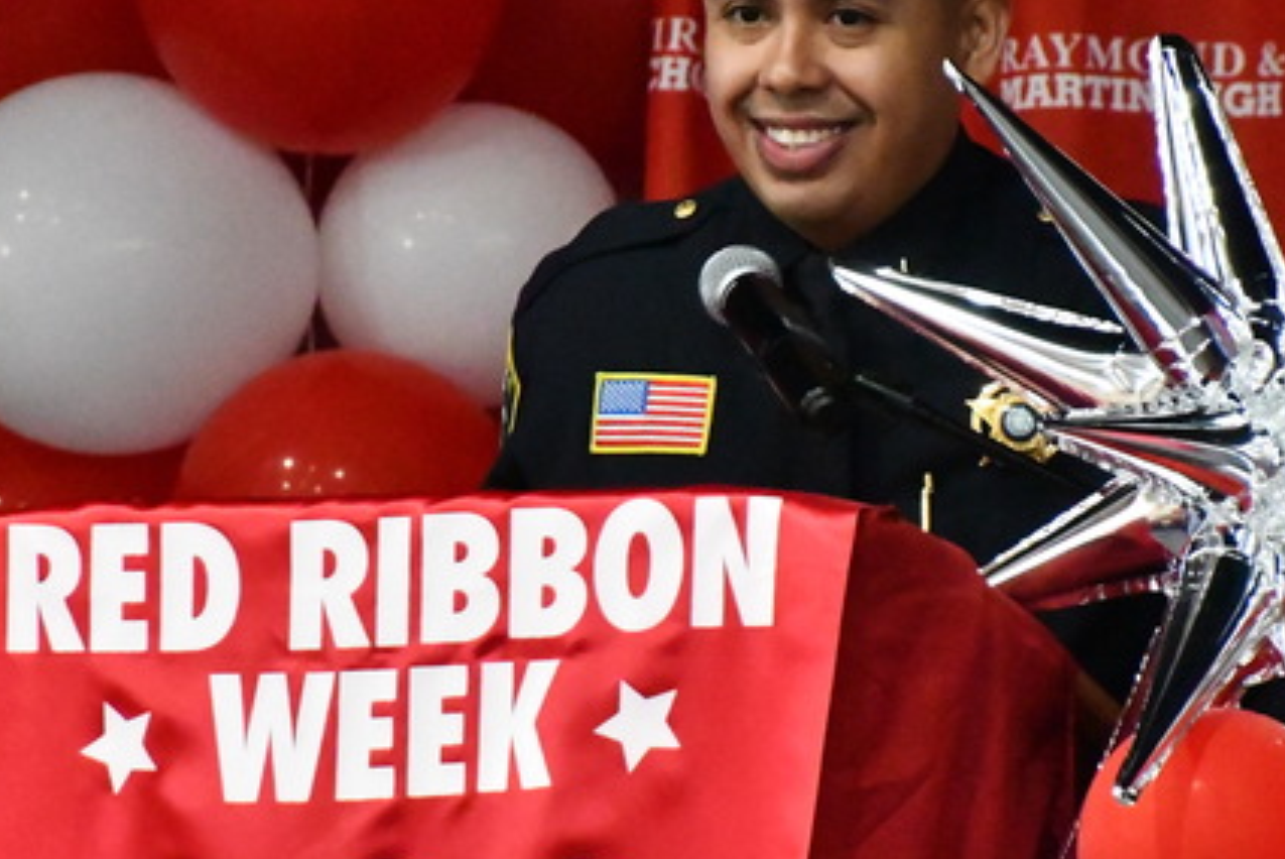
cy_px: 473
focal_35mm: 939
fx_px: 33539
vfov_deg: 1.5
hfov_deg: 2.2
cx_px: 683
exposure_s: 1/640
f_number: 6.3
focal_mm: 260
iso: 16000
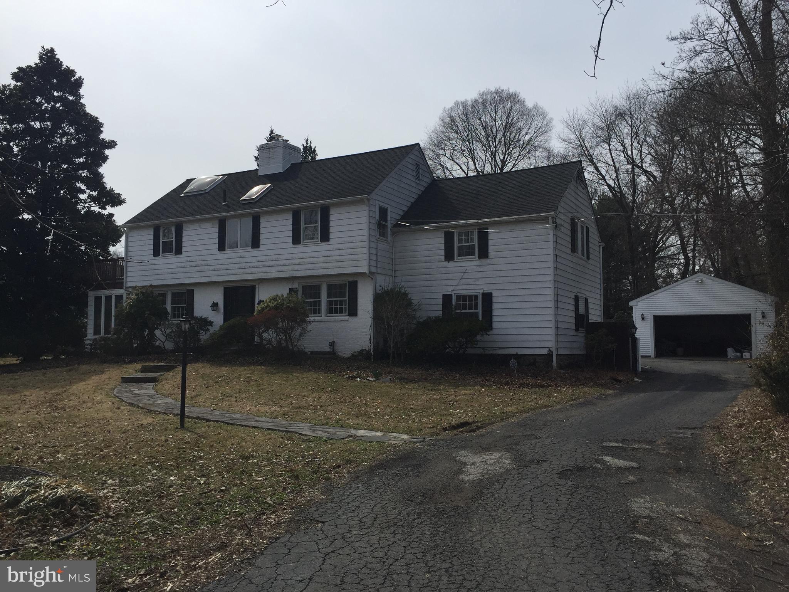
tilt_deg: +4.0
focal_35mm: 29
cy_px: 296
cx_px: 394
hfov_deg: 61.7
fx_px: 661
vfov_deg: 48.2
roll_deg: -1.2
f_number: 2.2
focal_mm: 4.15
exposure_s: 1/4405
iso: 32
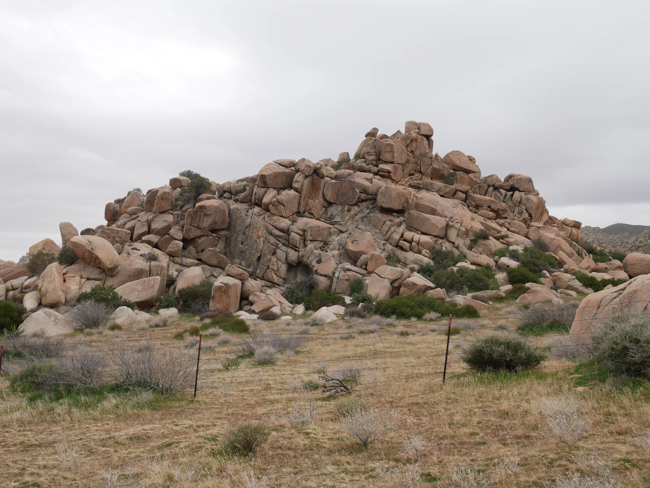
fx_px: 676
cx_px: 325
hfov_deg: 51.3
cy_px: 244
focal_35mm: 36
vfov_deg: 39.7
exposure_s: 1/250
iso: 200
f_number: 7.1
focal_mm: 18
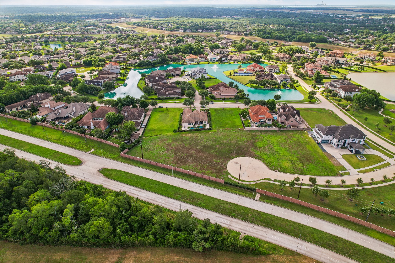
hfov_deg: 78.6
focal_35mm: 22
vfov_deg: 57.2
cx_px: 198
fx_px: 241
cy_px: 132
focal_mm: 8.4
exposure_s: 1/80
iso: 130
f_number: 2.8
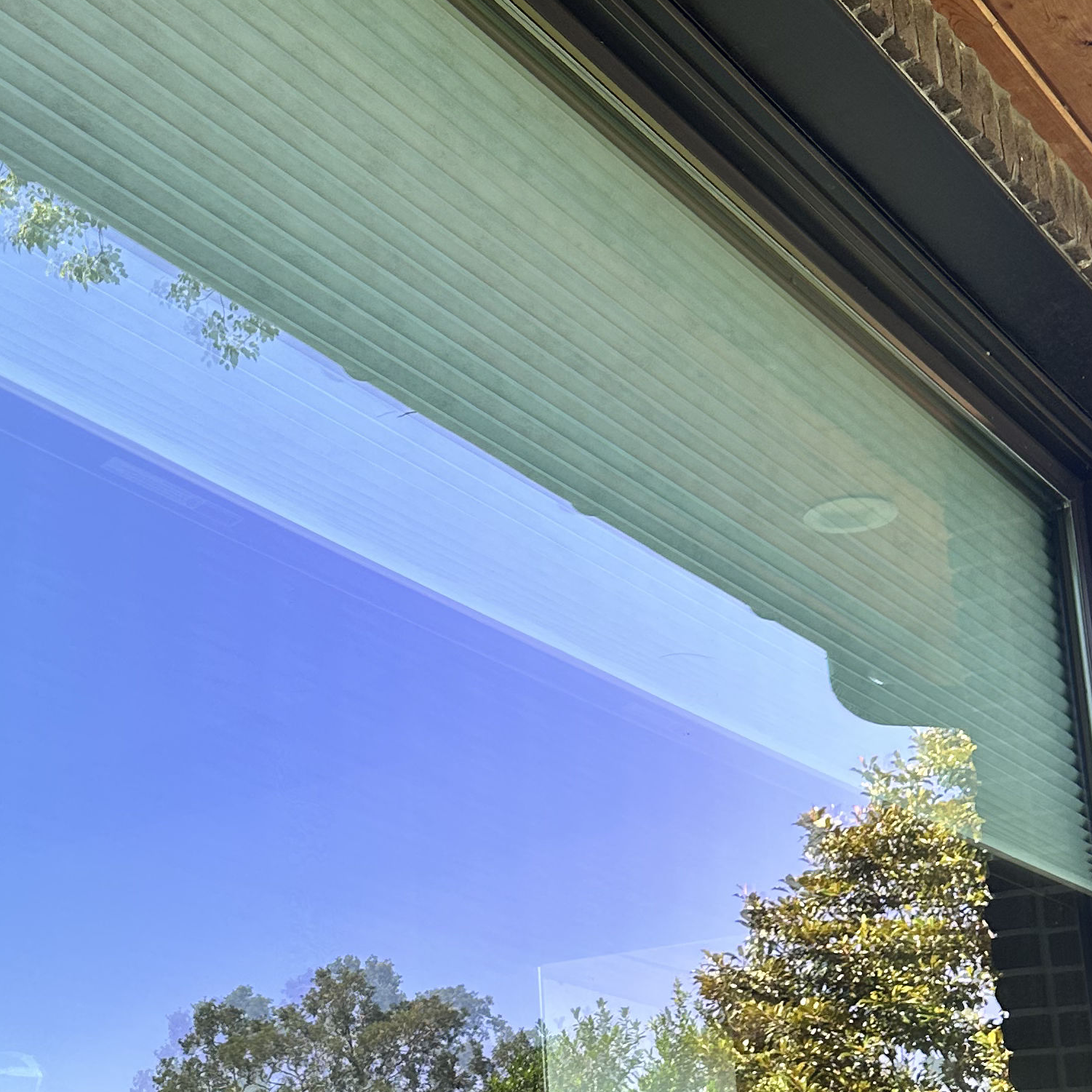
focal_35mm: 57
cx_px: 302
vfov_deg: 29.7
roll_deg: -0.3
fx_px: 2034
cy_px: 763
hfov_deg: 29.7
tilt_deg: +17.0
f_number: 1.78
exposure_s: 1/406
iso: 80
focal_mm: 6.86
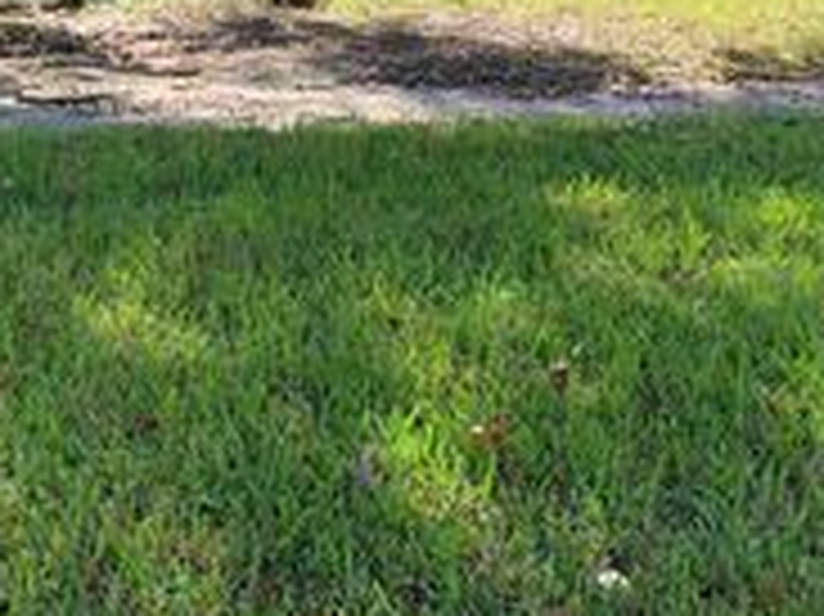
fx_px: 1689
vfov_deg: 19.2
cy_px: -182
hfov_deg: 27.0
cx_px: 180
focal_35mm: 71
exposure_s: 1/239
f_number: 1.8
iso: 25
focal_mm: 4.25
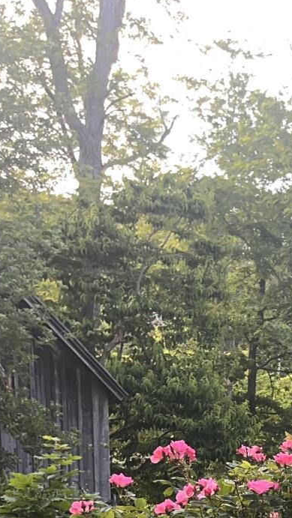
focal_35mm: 82
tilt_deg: -9.0
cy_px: 686
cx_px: 516
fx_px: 1128
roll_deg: -1.6
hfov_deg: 13.3
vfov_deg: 22.9
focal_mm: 5.1
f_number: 1.6
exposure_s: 1/171
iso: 40
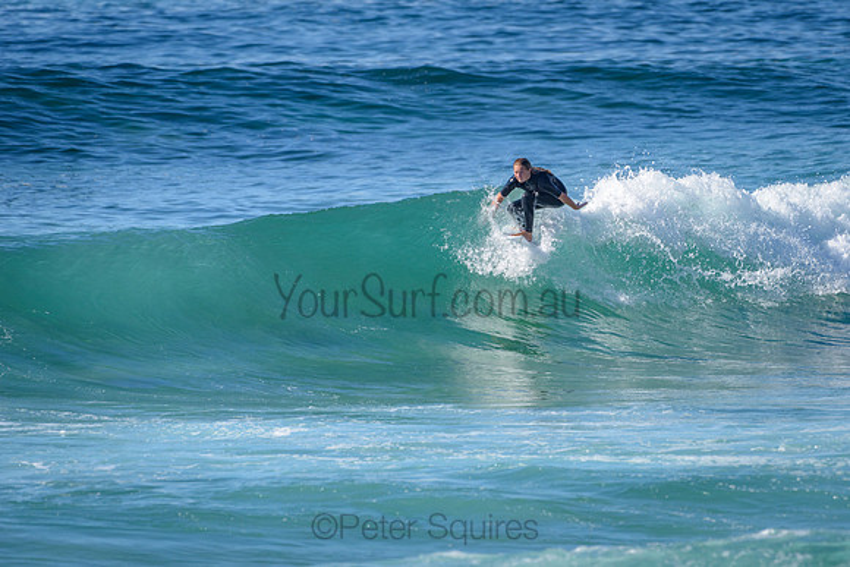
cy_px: 300
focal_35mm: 613
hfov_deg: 3.4
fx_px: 14472
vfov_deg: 2.2
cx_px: 521
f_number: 5.6
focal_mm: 500
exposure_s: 1/2000
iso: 180
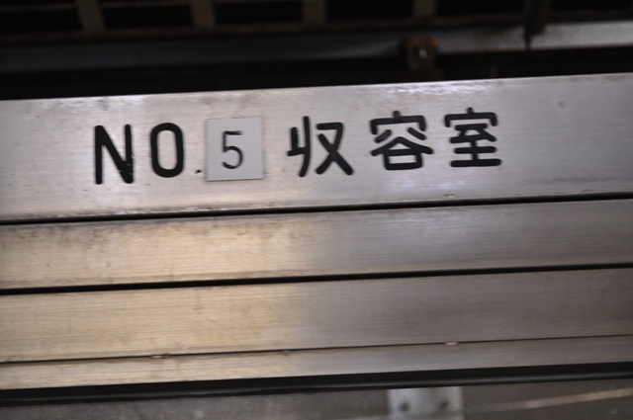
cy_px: 210
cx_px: 316
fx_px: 1449
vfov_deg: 16.5
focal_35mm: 82
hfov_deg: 24.6
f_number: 5.6
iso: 1250
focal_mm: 55
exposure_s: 1/40
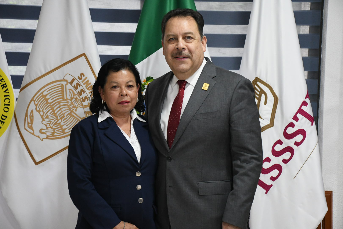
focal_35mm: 78
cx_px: 172
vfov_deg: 17.5
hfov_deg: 26.0
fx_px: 743
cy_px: 114
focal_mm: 52
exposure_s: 1/125
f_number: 5.6
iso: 5000
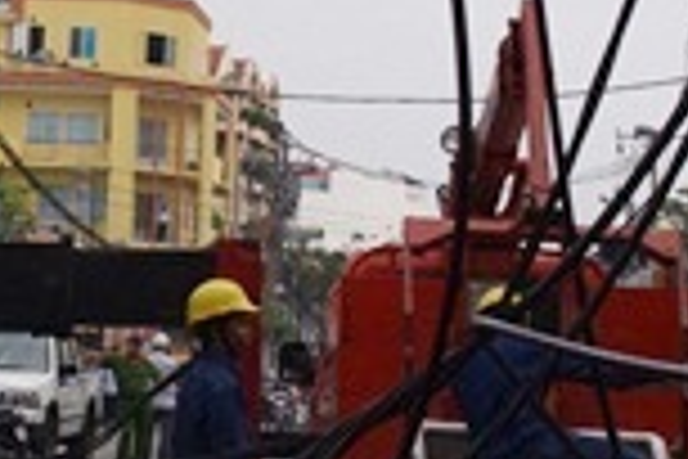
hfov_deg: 13.4
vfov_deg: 9.0
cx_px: 193
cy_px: 133
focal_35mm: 153
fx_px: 2924
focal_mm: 26.25
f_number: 14
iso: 800
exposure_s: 1/400
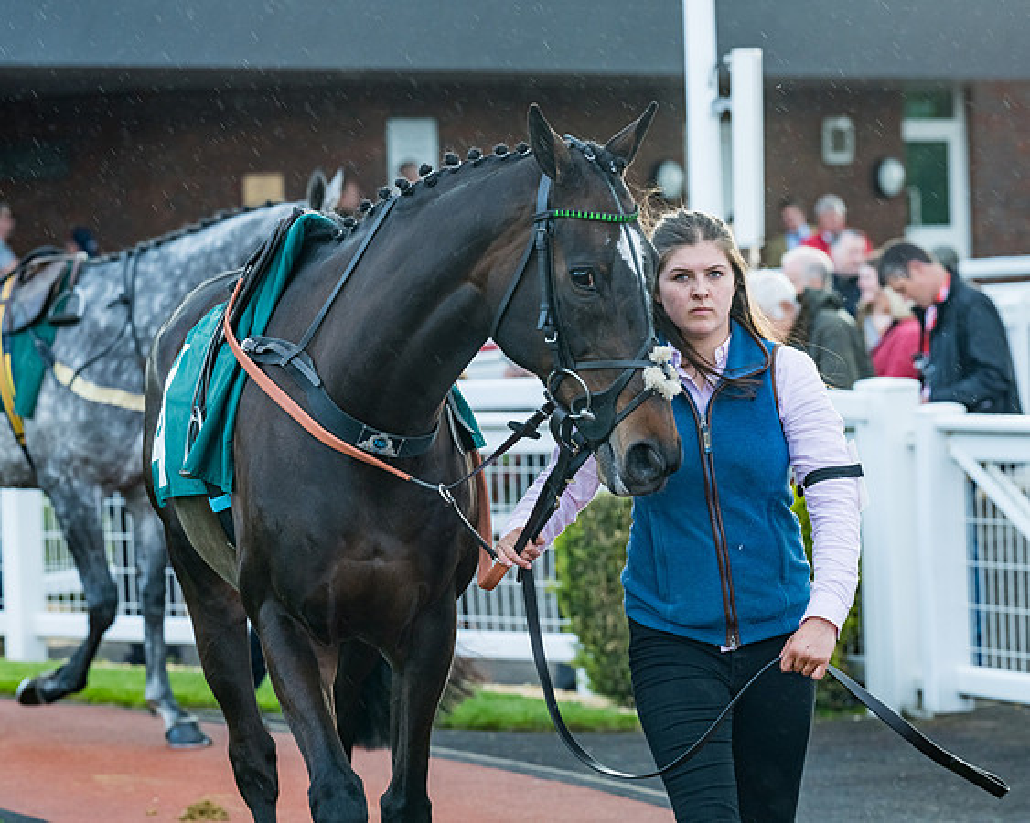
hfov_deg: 11.6
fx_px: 5084
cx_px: 565
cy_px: 371
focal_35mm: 167
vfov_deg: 9.3
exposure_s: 1/250
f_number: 5
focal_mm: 135
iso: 1000
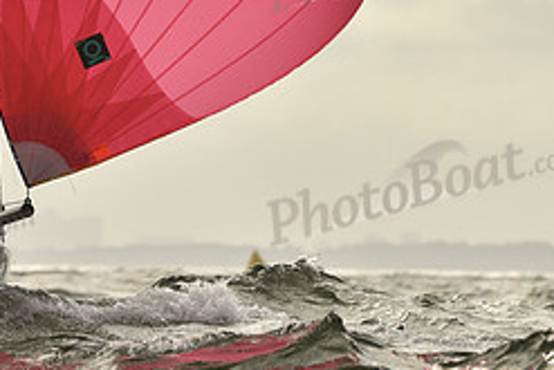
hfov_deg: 3.1
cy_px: 102
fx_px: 10131
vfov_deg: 2.1
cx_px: 153
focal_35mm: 658
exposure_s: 1/2000
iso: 320
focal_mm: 280
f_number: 7.1
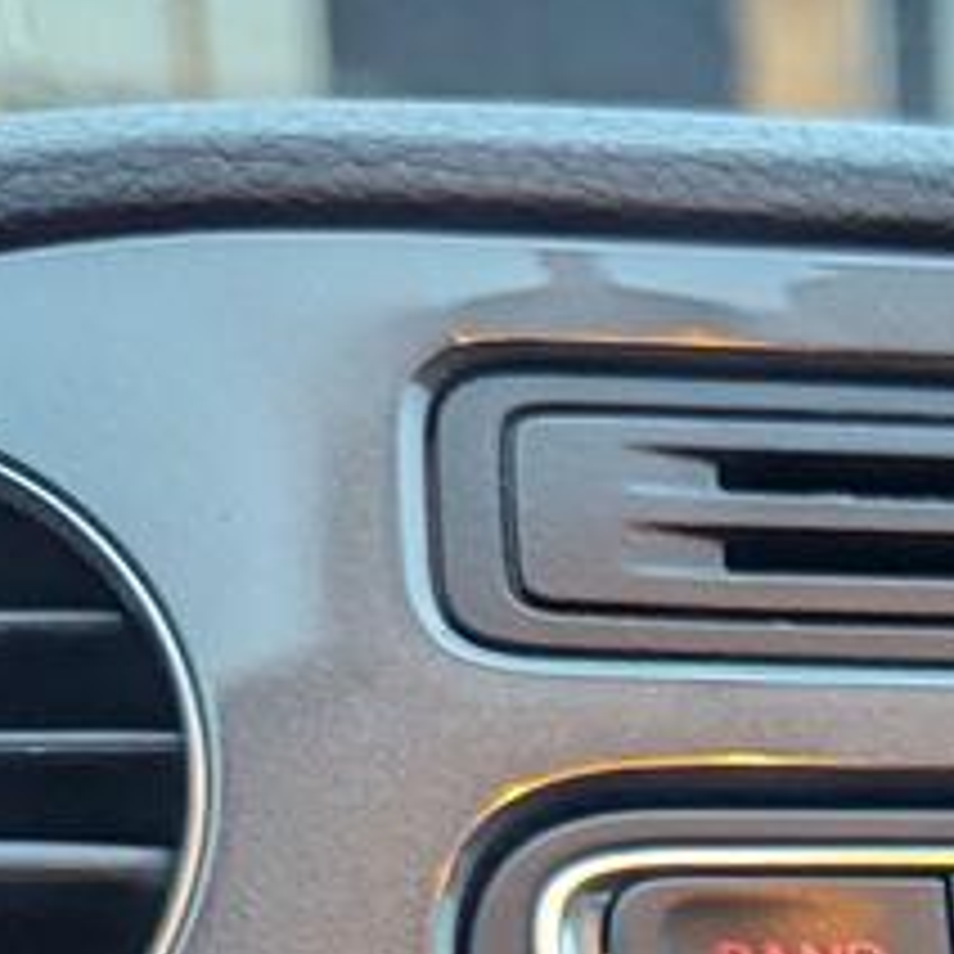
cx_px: 1834
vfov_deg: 12.5
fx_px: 3991
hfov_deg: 12.2
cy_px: 1710
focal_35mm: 128
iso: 620
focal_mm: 6.81
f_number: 1.85
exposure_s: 1/120
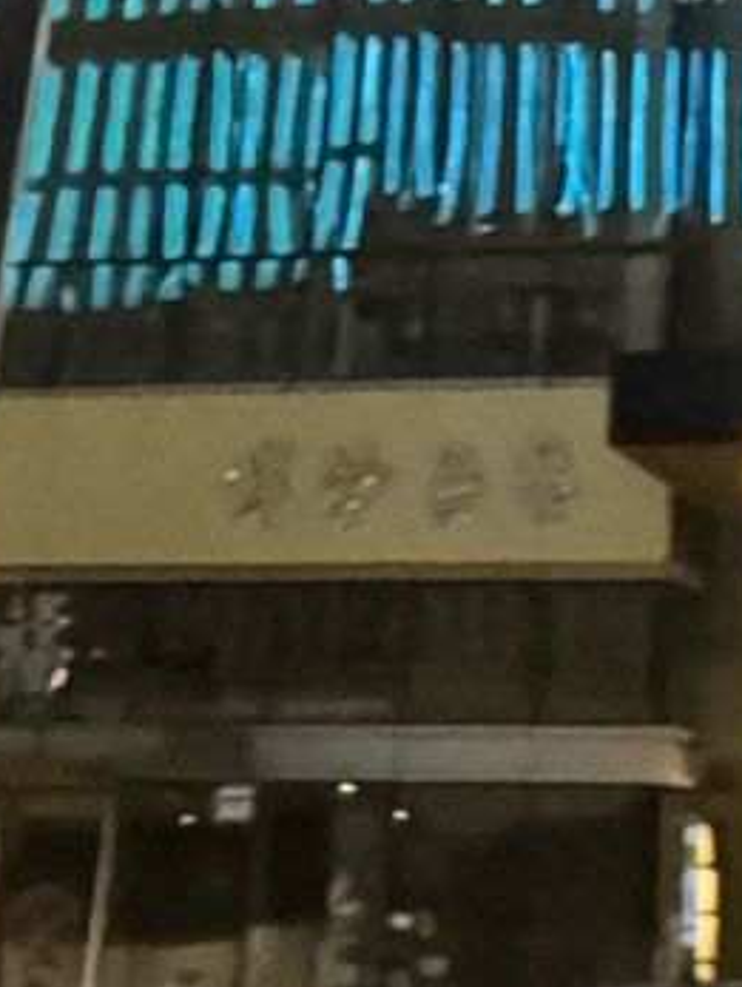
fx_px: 3138
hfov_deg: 13.3
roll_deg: -1.1
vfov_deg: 11.2
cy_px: -1957
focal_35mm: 110
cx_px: 733
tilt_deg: +44.6
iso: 1250
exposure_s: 1/25
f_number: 2.2
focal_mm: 2.22
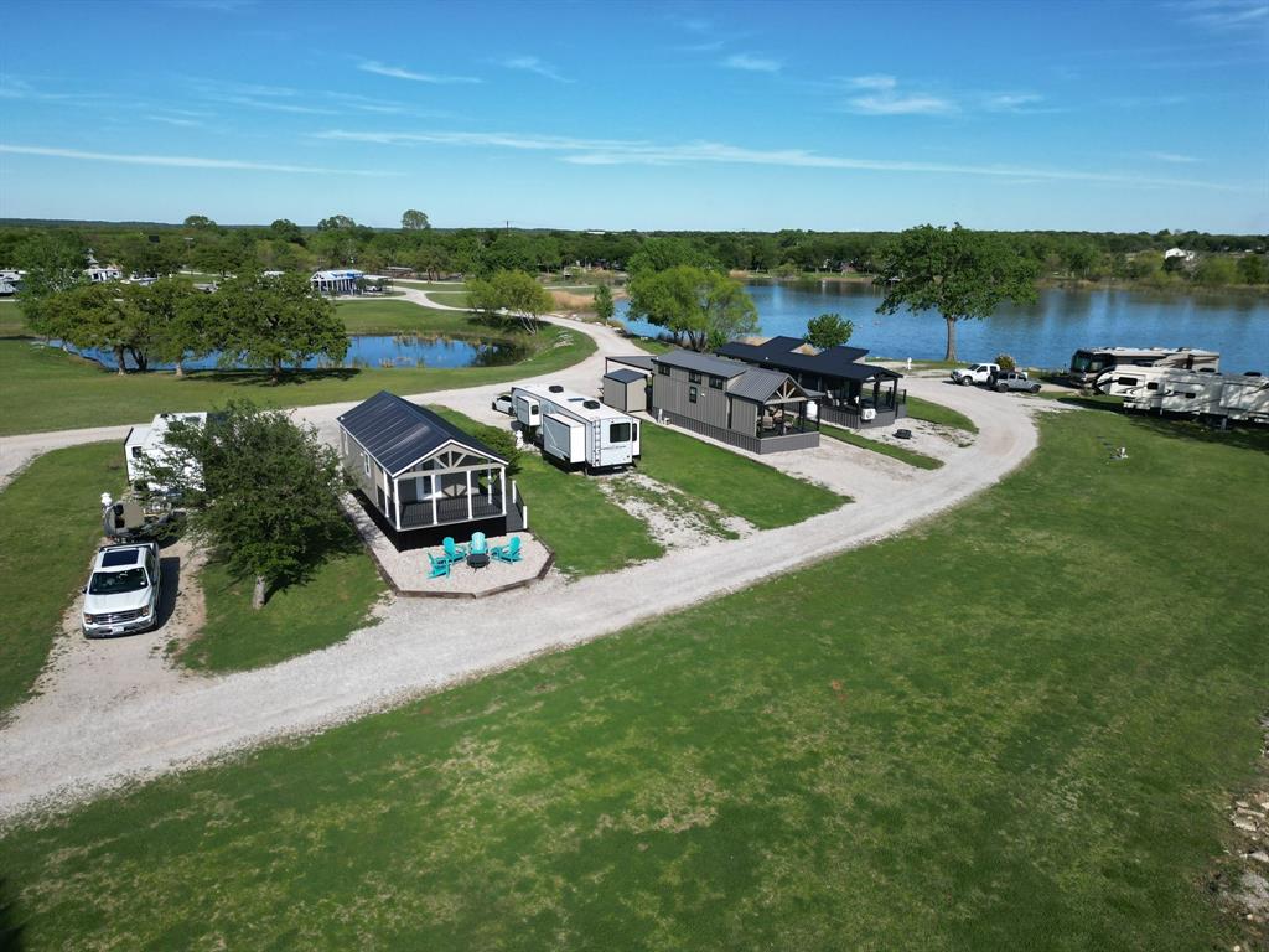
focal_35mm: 24
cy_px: 476
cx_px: 634
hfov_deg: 71.6
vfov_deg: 56.8
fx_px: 880
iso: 100
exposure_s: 1/3000
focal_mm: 6.72
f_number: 1.7
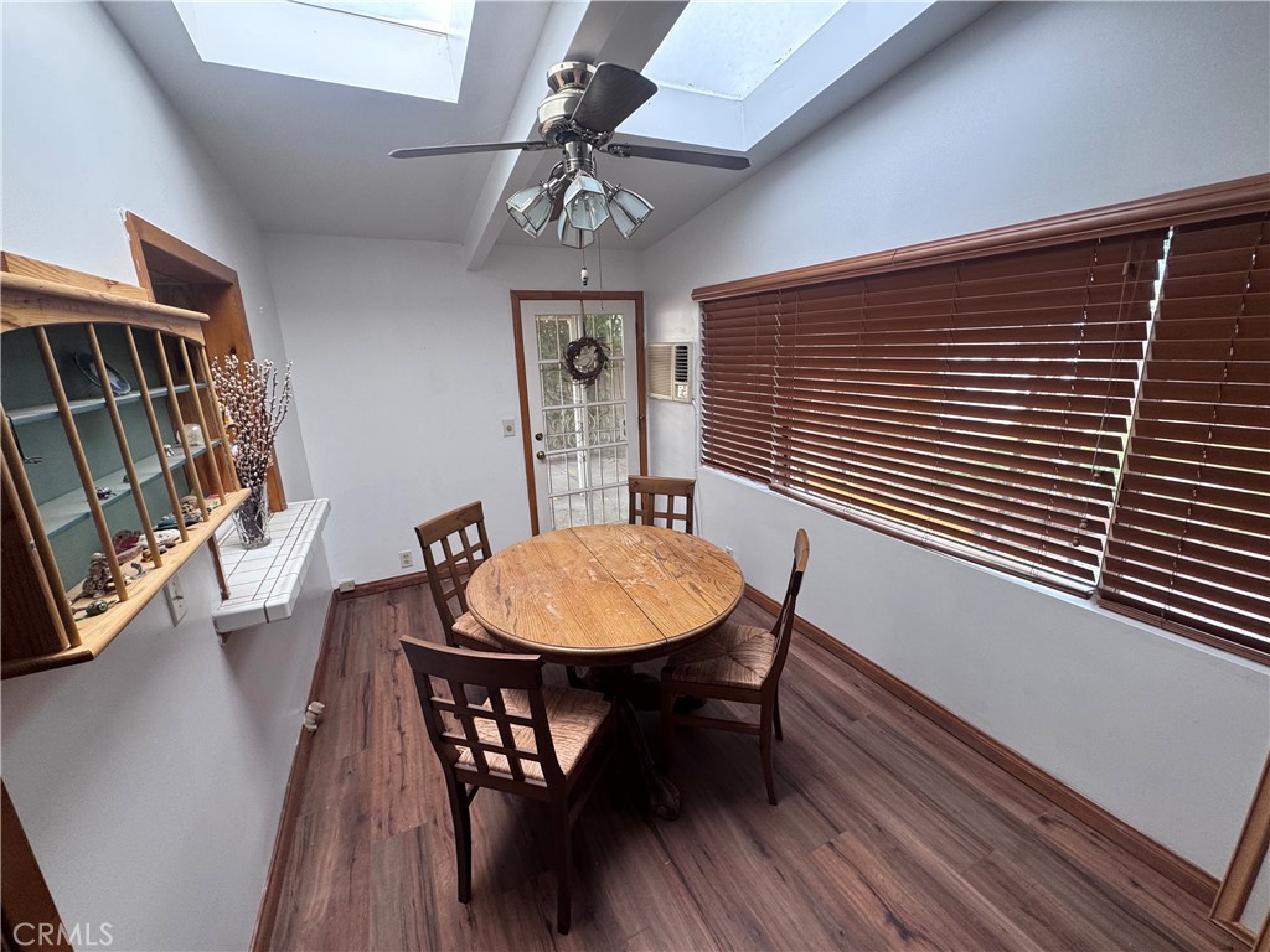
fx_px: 514
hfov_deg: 102.1
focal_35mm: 14
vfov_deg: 85.7
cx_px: 635
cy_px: 476
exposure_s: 1/99
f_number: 2.2
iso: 100
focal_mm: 2.22
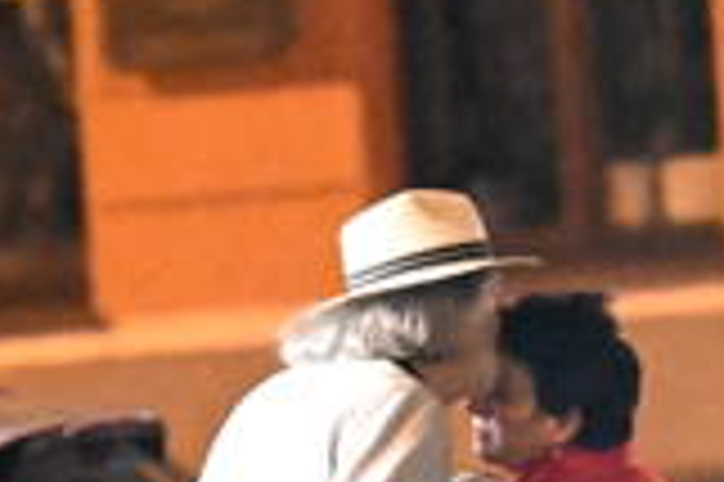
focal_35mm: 1224
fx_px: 24591
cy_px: 721
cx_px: 355
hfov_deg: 1.7
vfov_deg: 1.1
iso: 32000
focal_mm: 190
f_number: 2.8
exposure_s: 1/80
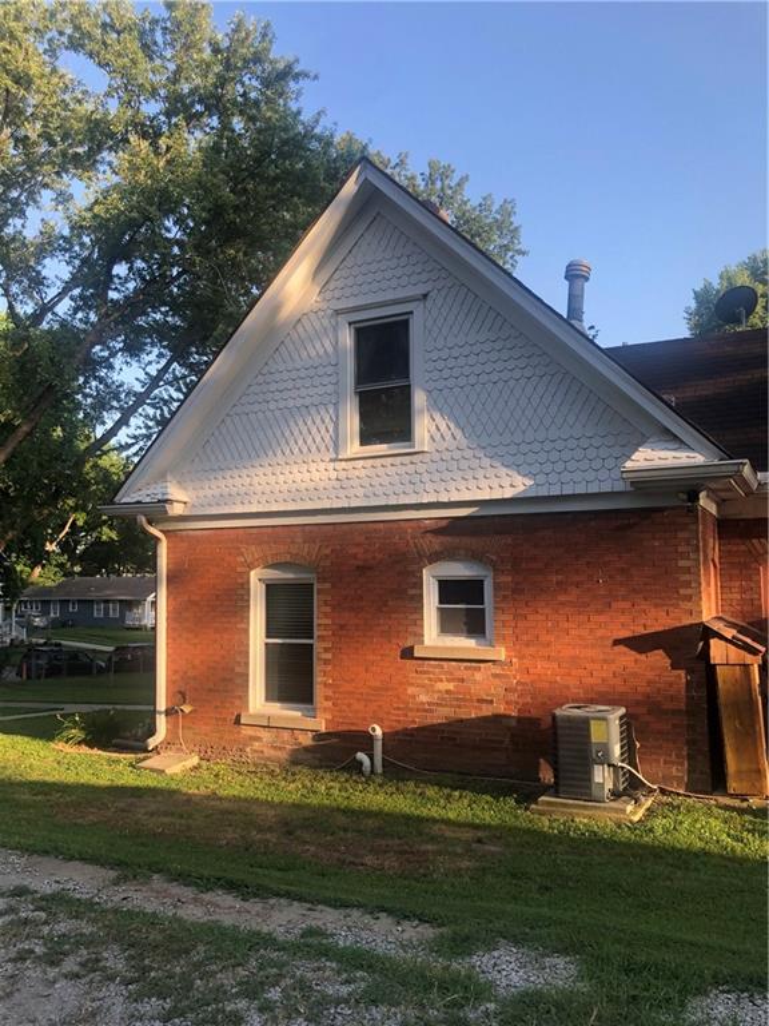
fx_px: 829
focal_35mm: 28
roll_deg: +0.8
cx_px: 384
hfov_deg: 49.7
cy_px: 513
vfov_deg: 63.4
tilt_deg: +4.5
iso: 20
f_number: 1.8
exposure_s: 1/284
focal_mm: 3.99
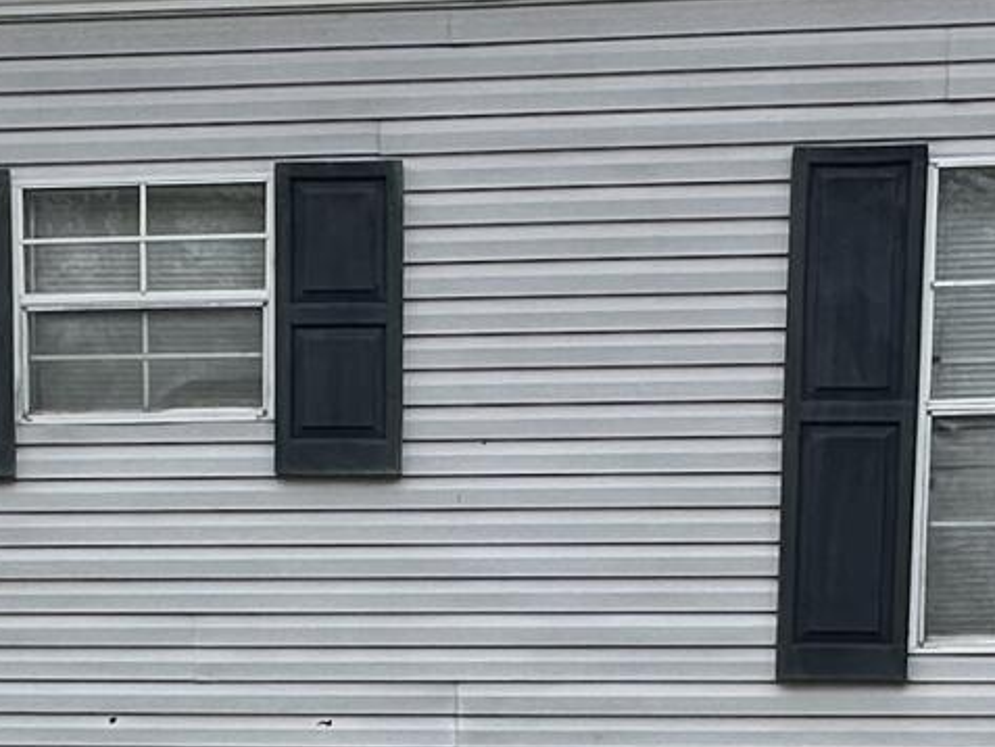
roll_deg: -0.1
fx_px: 2530
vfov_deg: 15.8
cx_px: 411
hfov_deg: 22.2
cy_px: 1031
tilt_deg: -9.7
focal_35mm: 88
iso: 40
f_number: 2.2
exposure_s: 1/523
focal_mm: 2.22
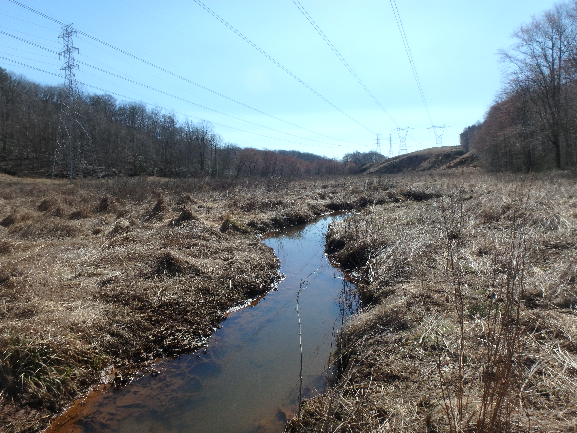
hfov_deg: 79.0
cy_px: 216
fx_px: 350
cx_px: 288
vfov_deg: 63.4
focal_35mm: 21
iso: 125
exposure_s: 1/400
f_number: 6
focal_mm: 3.7
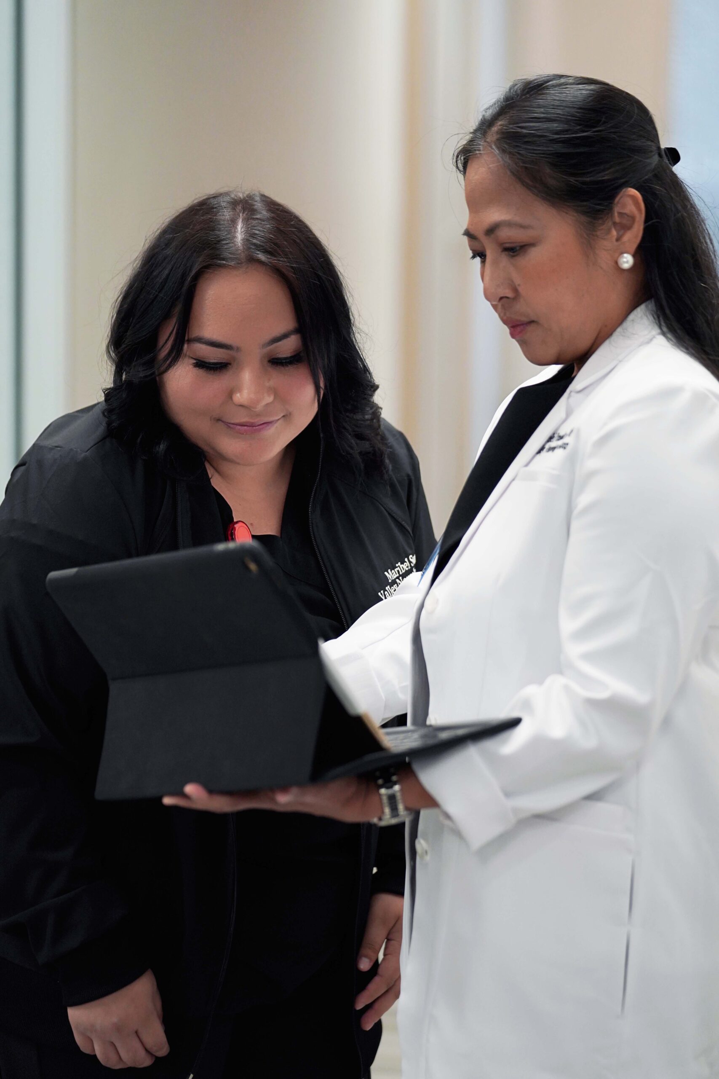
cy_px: 540
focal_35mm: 111
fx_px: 3325
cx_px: 360
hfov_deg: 12.3
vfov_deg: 18.4
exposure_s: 1/400
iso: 1600
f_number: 2.8
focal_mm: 111
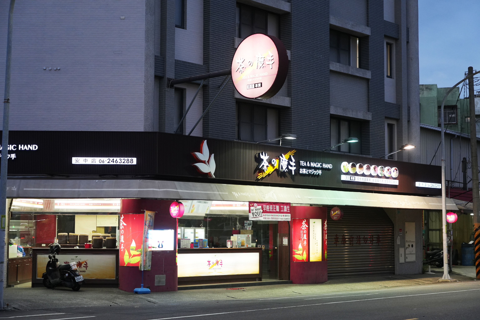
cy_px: 160
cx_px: 240
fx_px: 813
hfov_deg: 32.9
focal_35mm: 61
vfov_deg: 22.3
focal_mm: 61
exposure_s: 1/200
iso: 1600
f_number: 4
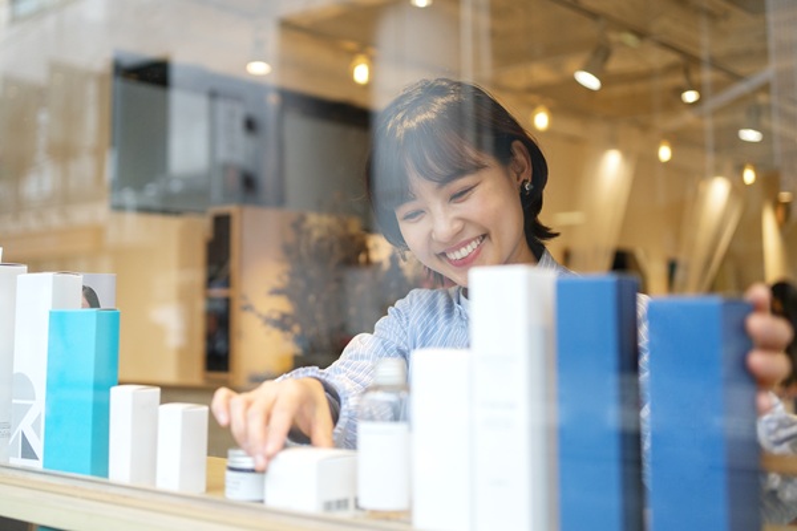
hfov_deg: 54.4
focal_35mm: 35
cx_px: 398
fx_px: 775
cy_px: 266
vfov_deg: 37.9
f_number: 2.2
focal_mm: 35
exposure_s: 1/1000
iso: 1250
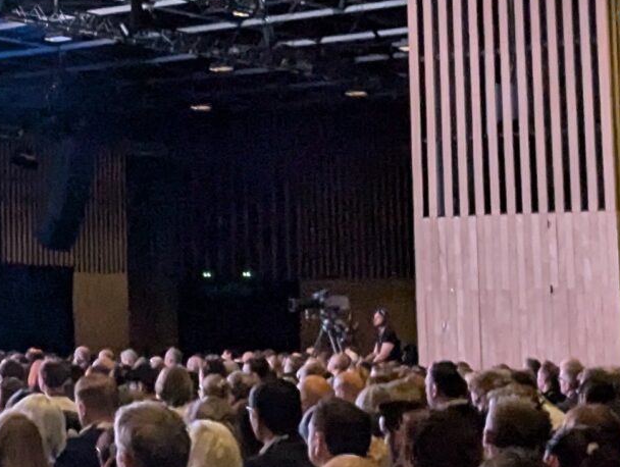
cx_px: -237
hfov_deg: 17.9
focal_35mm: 101
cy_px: 138
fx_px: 1812
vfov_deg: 14.6
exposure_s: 1/133
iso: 246
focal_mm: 6.9
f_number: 1.68
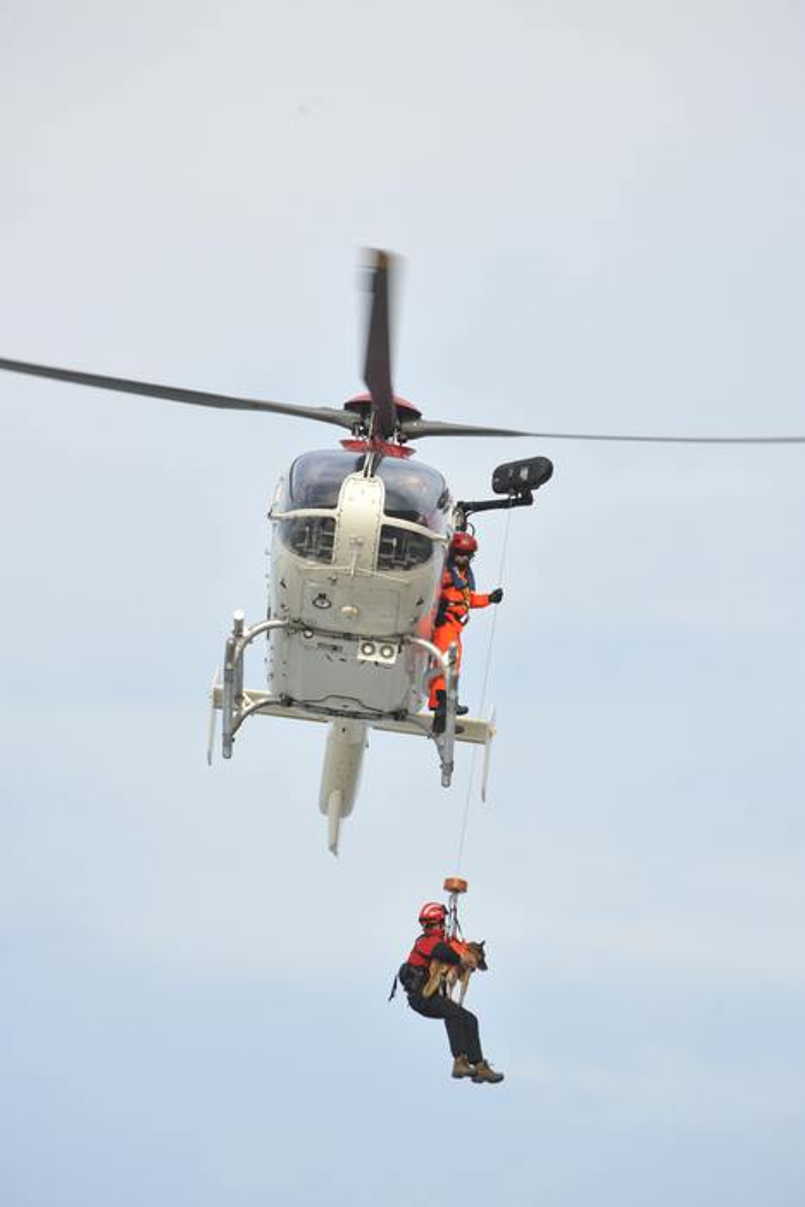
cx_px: 402
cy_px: 604
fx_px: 11398
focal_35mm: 340
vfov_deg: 6.1
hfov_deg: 4.0
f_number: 7.1
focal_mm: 340
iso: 400
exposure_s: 1/800
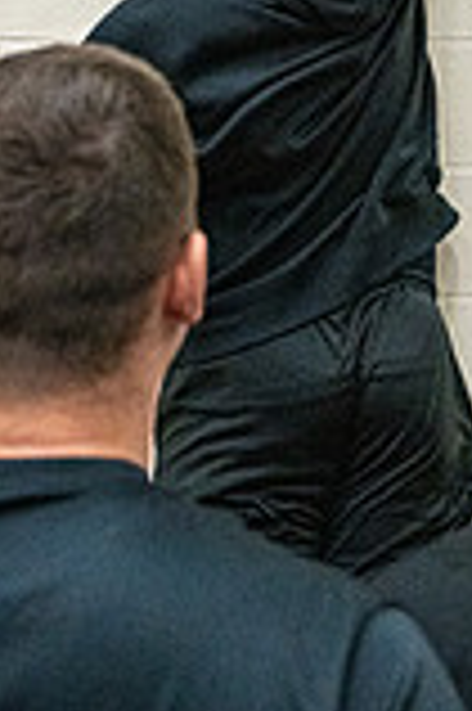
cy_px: -256
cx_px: 346
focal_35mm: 87
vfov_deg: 20.9
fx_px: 1715
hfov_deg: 15.6
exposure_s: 1/800
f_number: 4
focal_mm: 30.5
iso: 8000
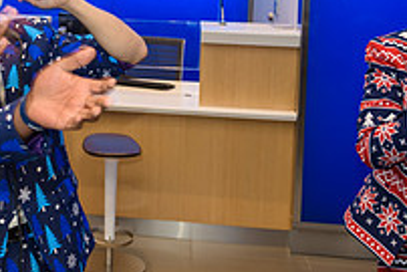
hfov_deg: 28.0
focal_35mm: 69
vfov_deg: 19.3
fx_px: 781
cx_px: 34
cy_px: 5
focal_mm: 24
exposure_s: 1/125
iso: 400
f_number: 3.2
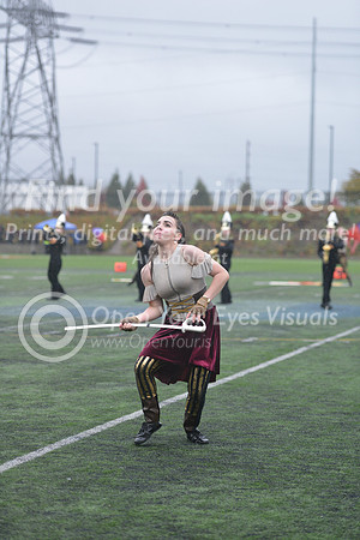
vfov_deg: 20.4
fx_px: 1500
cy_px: 270
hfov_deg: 13.7
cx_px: 180
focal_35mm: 100
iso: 1250
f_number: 2.8
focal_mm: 100
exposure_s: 1/1250
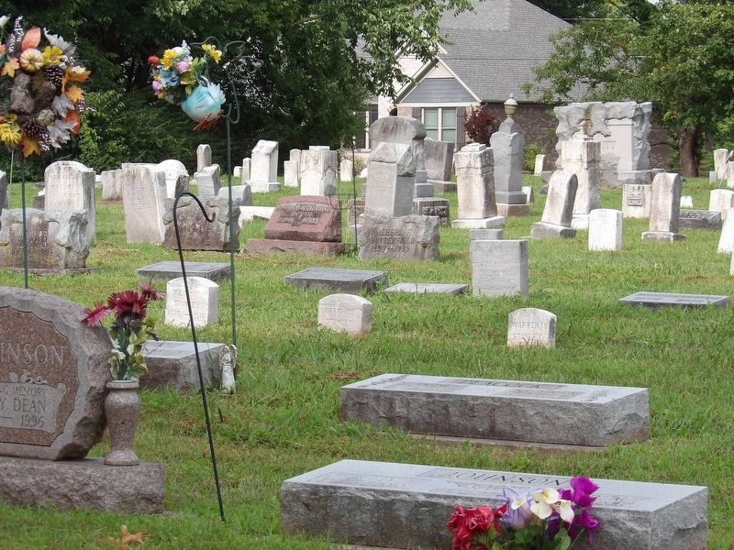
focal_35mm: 143
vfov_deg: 10.4
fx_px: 3032
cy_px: 275
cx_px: 367
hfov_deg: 13.8
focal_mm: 25.6
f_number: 4.3
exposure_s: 1/271
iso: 100
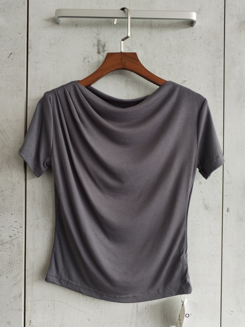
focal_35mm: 29
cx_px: 122
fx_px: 274
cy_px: 164
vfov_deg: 61.7
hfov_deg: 48.2
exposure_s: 1/100
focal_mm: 4.75
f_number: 1.8
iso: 124
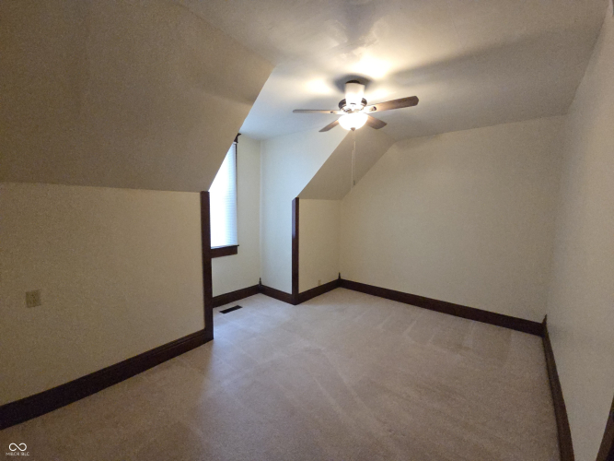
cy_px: 230
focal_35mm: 13
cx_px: 307
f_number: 2.2
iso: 800
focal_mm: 2.2
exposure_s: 1/100
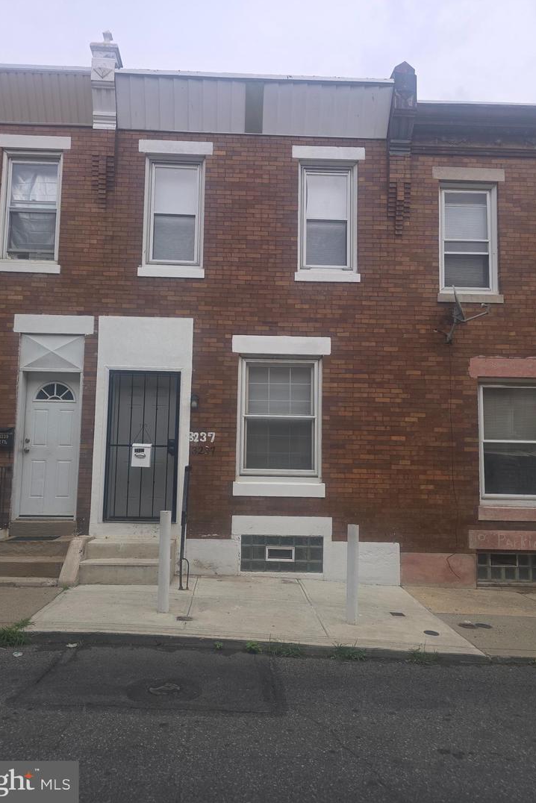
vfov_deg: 73.7
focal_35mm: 24
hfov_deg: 53.1
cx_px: 250
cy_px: 401
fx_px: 536
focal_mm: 6.3
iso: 12
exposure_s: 1/285
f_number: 1.7
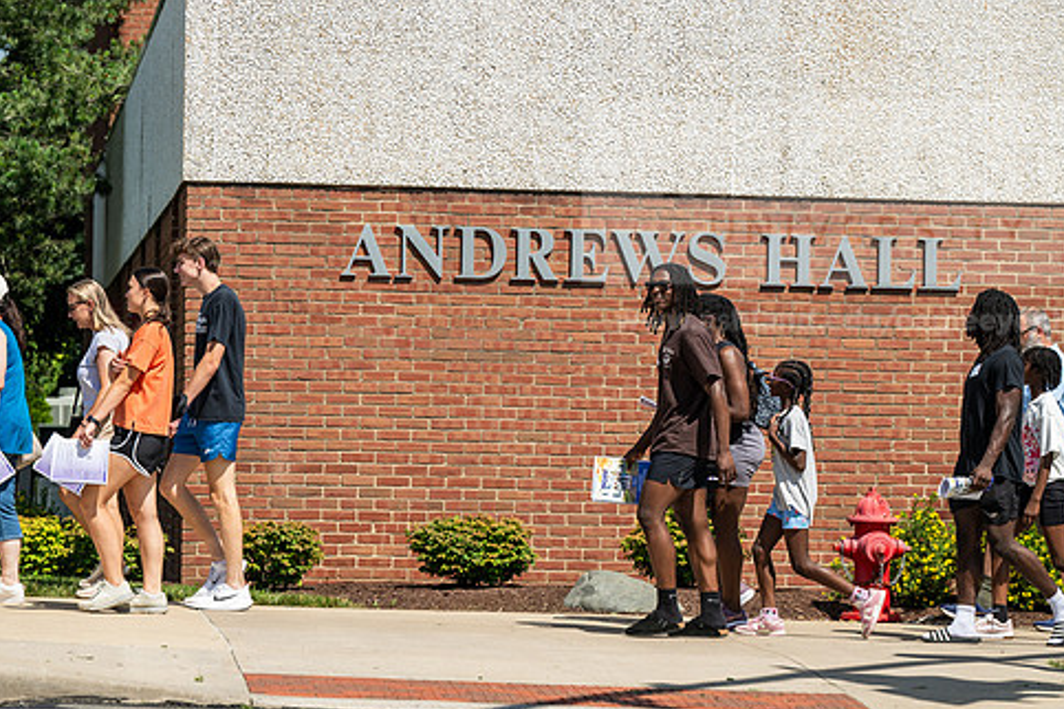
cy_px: 367
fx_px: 4256
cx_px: 515
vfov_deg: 9.5
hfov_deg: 14.3
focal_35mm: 144
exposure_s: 1/800
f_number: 5
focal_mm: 120
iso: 100
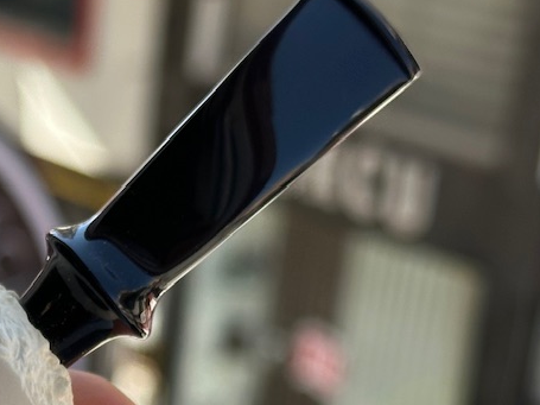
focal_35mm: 135
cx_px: 15
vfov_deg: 10.9
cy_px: 424
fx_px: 2105
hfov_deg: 14.4
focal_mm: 6.86
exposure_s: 1/1095
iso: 64
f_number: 1.78
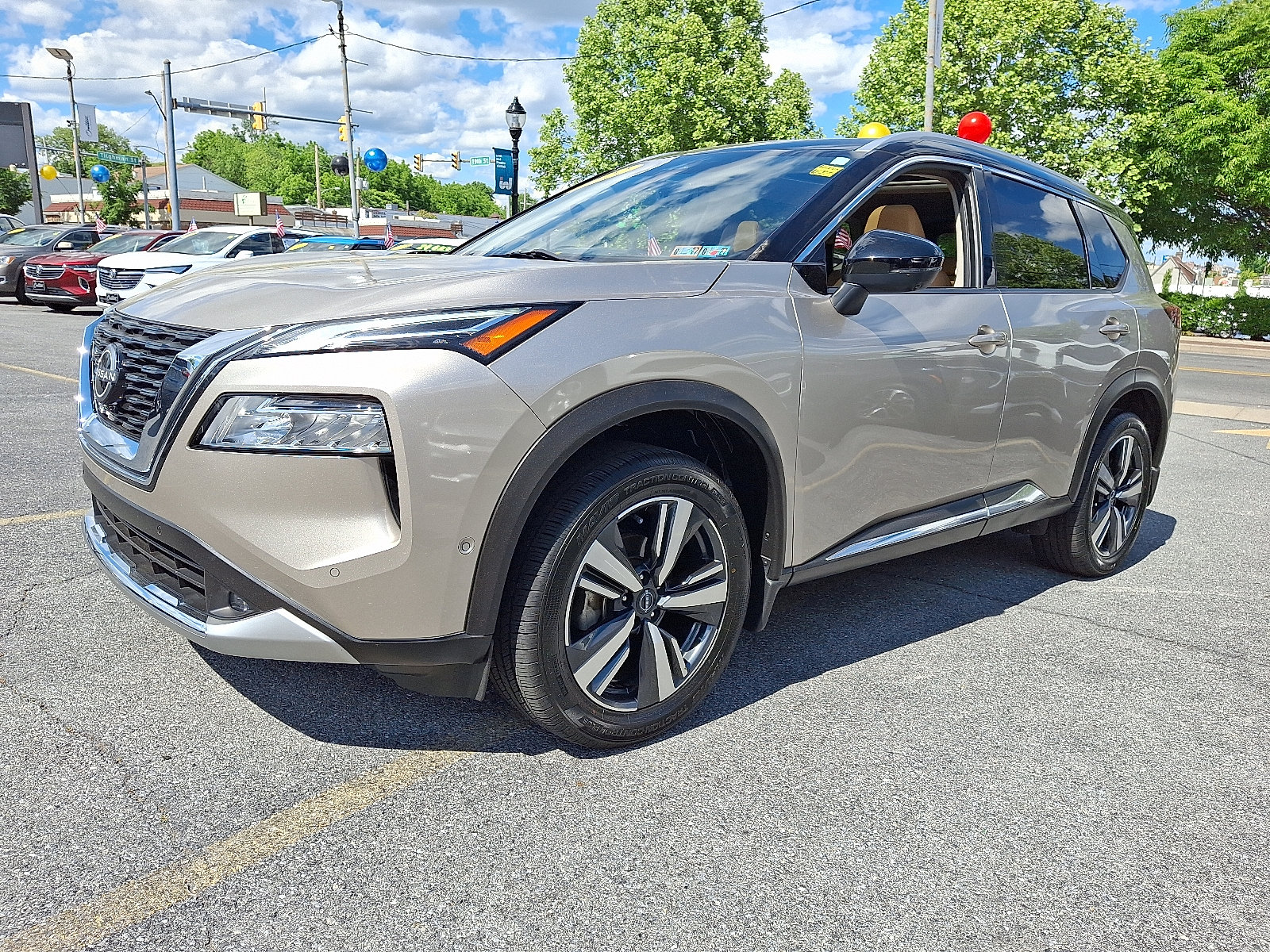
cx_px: 635
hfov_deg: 69.4
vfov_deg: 54.9
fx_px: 917
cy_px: 476
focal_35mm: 25
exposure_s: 1/1111
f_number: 1.8
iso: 25
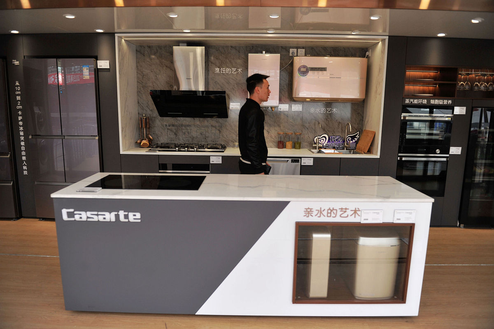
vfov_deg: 53.1
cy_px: 164
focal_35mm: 24
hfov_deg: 73.8
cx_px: 247
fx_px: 329
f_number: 3.2
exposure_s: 1/500
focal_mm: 24
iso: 320
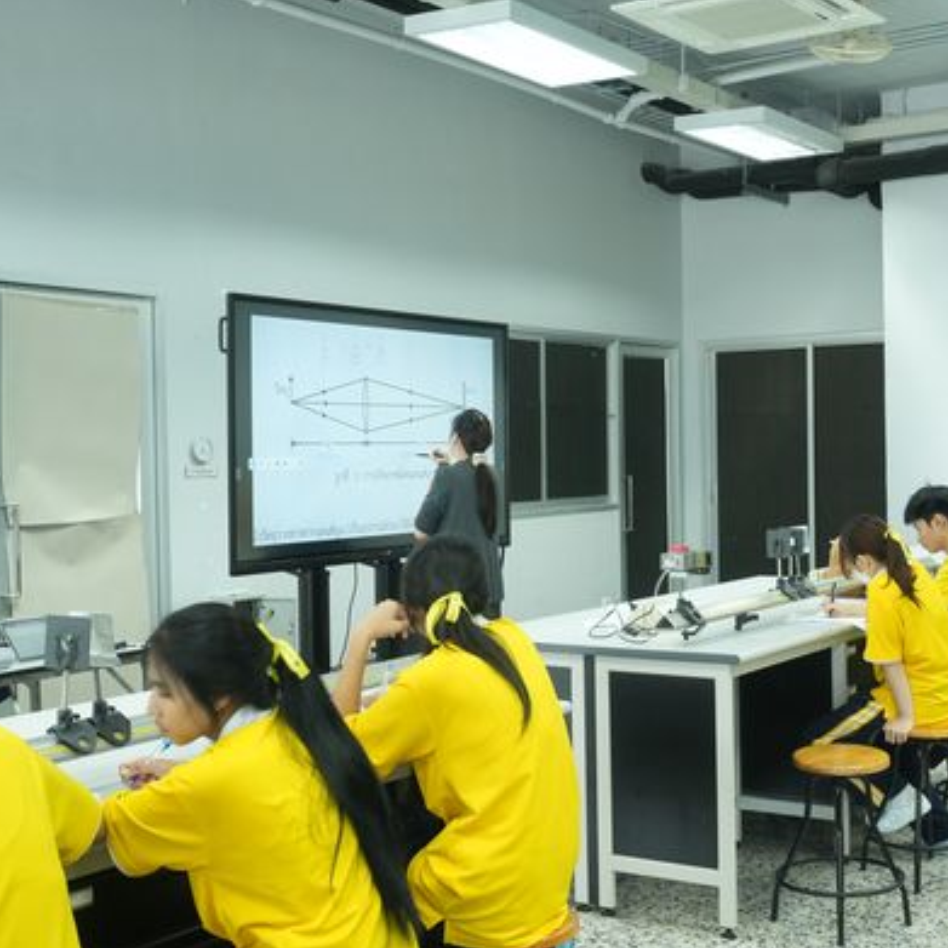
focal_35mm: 47
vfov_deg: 36.1
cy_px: 475
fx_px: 1456
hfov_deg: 35.8
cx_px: 611
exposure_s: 1/25
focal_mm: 24
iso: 1600
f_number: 9
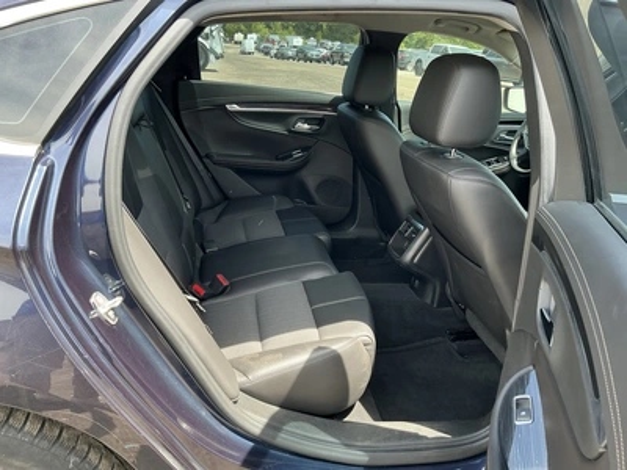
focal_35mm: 28
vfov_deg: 49.7
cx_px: 314
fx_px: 507
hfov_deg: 63.4
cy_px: 235
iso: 32
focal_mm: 3
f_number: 1.8
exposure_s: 1/122
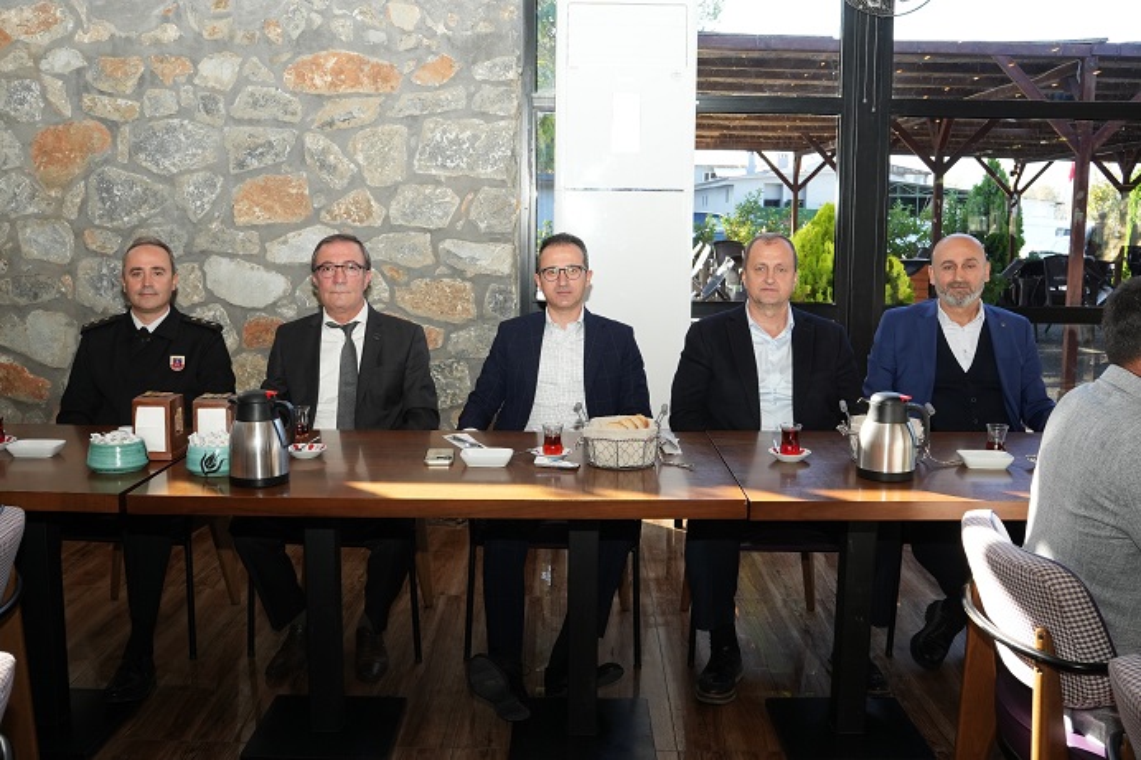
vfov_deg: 38.9
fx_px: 1077
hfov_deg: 55.8
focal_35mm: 34
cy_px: 380
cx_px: 570
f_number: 6.3
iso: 640
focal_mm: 23.1
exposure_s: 1/60
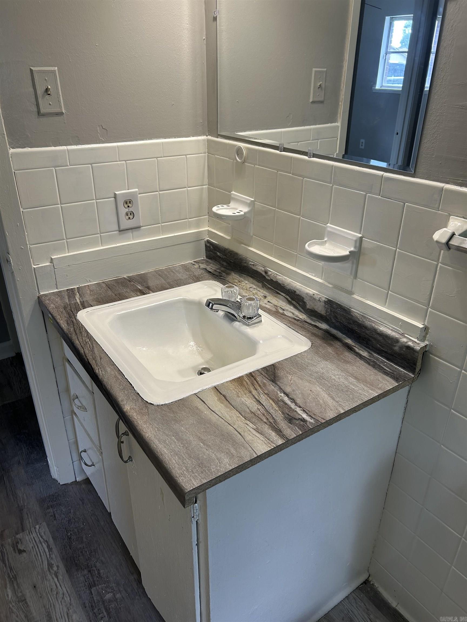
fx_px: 468
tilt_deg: -26.9
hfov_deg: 53.1
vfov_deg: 67.3
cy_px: 311
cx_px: 234
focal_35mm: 26
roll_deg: -1.9
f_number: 1.5
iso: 64
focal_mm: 5.7
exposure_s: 1/120
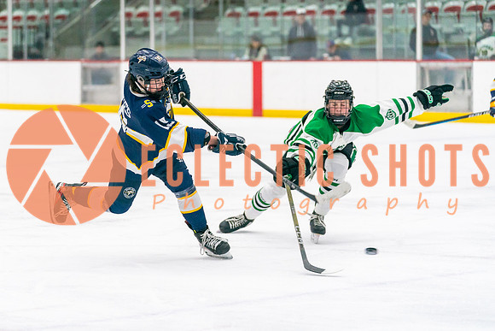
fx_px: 1992
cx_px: 183
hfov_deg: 14.1
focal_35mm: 145
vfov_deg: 9.5
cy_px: 171
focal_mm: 115
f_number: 2.8
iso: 3200
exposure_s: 1/1250
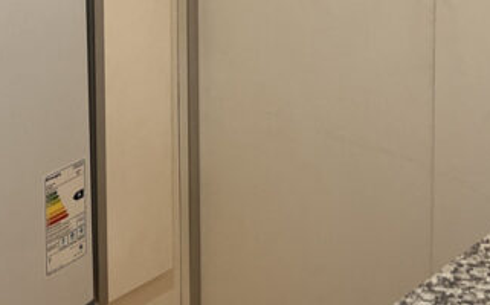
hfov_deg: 23.5
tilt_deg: -9.2
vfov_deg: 14.1
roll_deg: +2.1
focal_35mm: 88
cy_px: -122
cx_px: 192
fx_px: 1174
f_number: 1.5
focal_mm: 5.7
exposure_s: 1/121
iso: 125
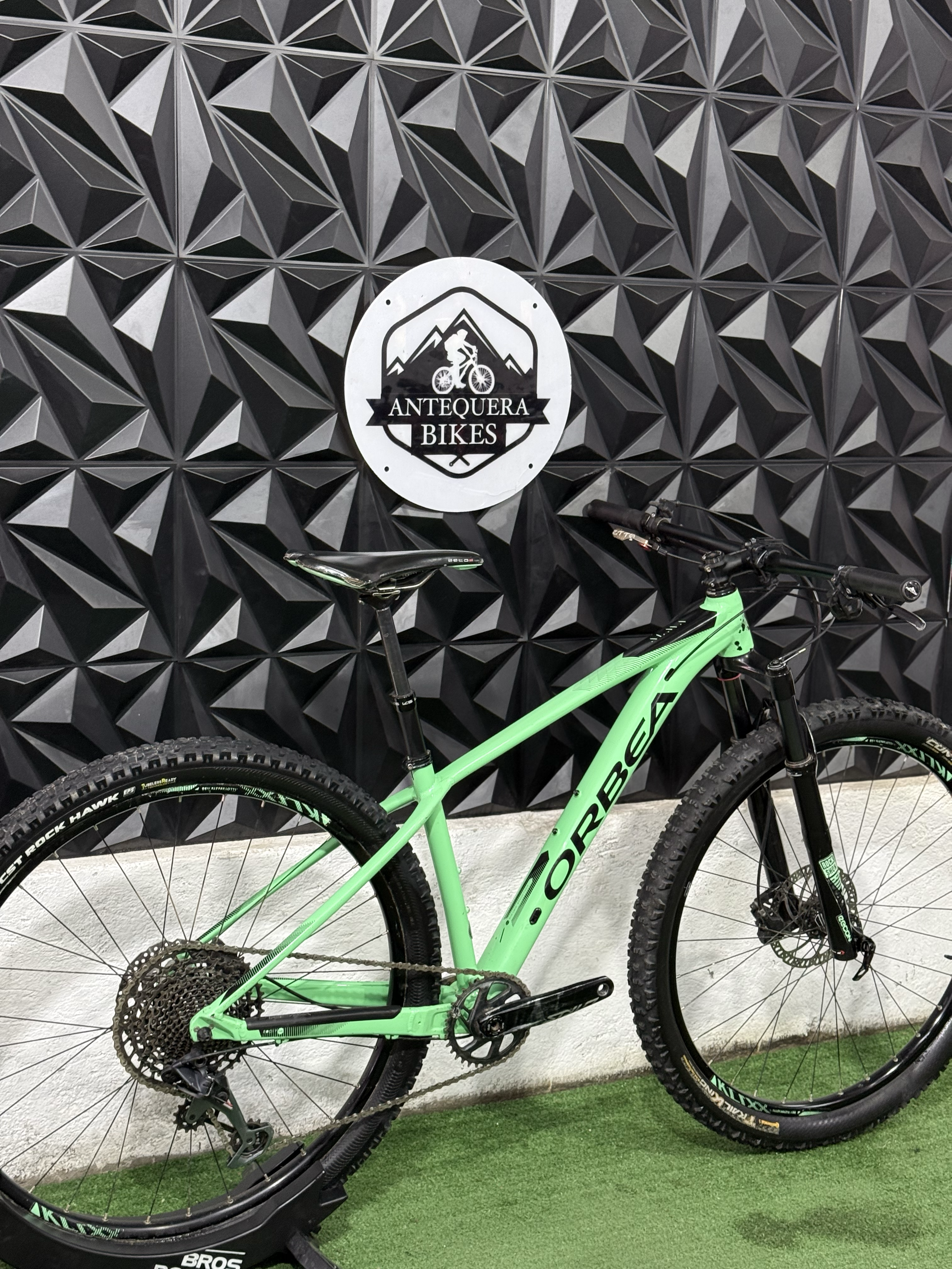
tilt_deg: -10.6
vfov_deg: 39.7
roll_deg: -1.4
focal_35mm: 48
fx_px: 1760
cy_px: 634
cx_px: 476
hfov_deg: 30.3
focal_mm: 6.76
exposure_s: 1/60
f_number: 1.78
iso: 200
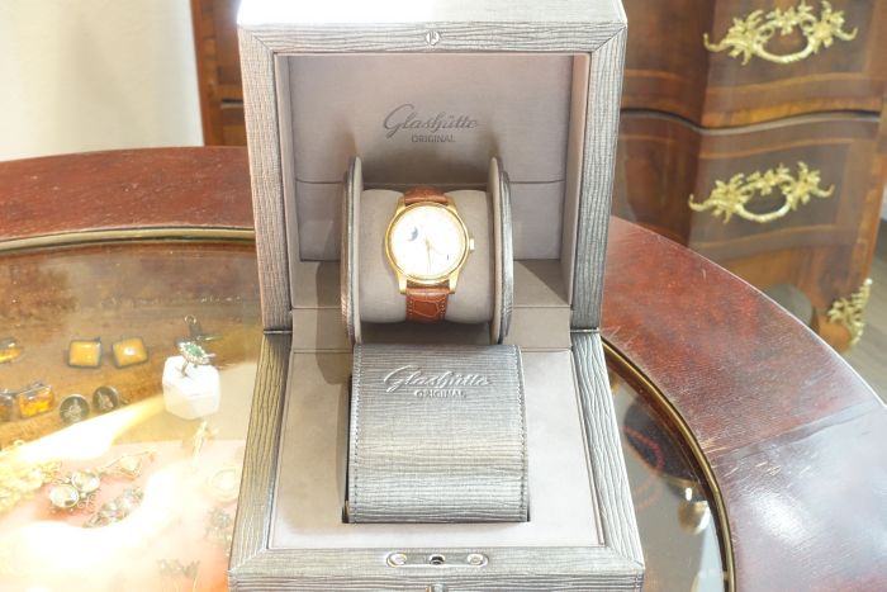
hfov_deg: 33.9
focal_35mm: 59
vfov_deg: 23.0
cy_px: 296
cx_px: 444
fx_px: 1454
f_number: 7.1
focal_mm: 21.79
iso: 1000
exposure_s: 1/8
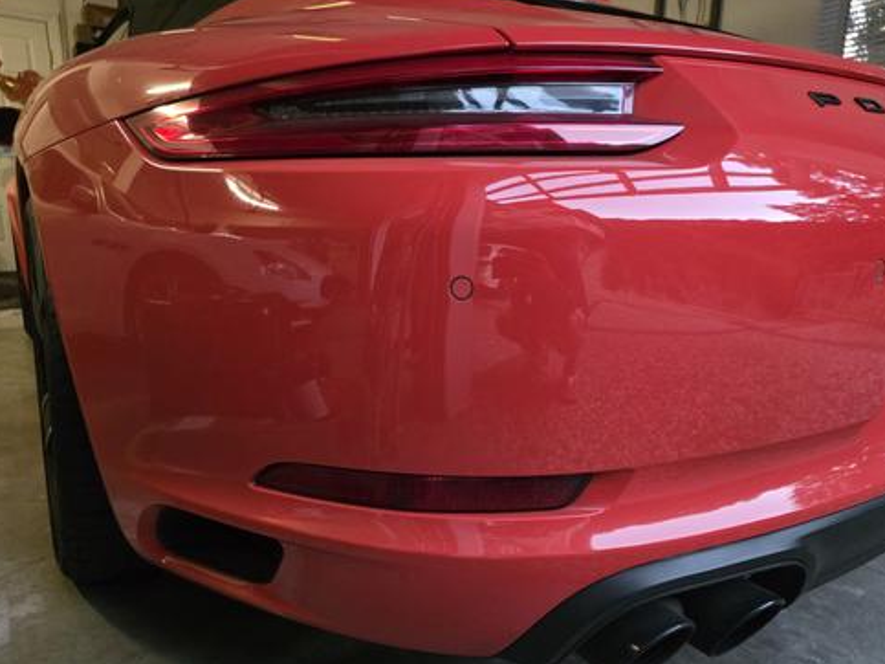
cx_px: 451
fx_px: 613
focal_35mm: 24
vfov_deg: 56.8
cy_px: 328
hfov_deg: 71.6
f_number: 1.7
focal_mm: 6.25
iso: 2000
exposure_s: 1/120
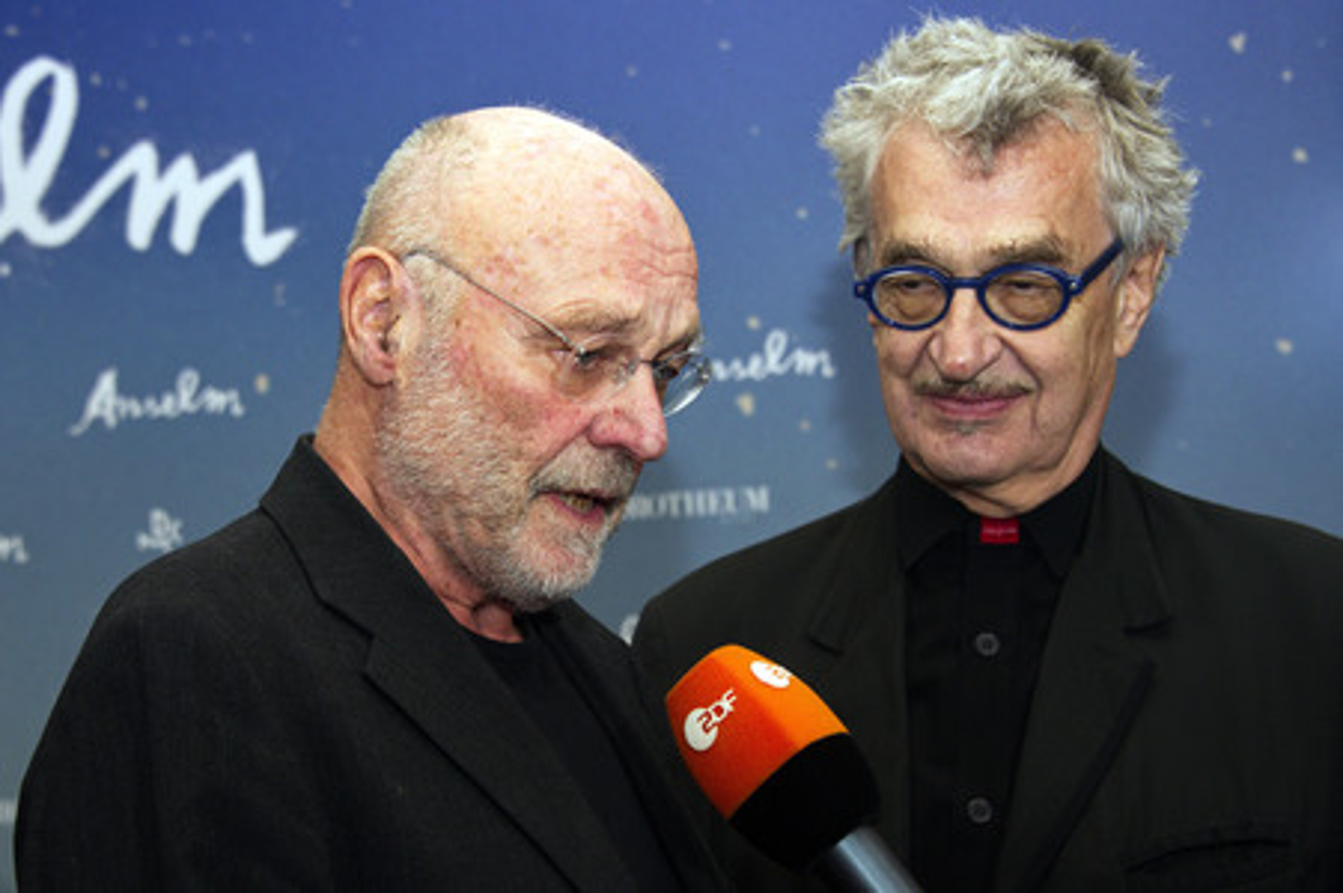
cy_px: 446
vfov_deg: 21.9
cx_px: 672
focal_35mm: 62
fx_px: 2311
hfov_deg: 32.4
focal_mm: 62
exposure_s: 1/125
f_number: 5.6
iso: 1600
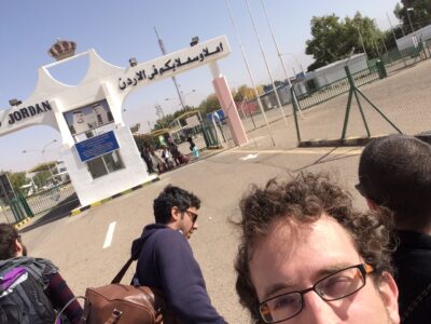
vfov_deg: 42.9
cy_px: 162
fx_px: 411
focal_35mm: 33
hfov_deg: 55.4
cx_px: 216
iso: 50
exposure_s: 1/1779
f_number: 2.4
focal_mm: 2.15
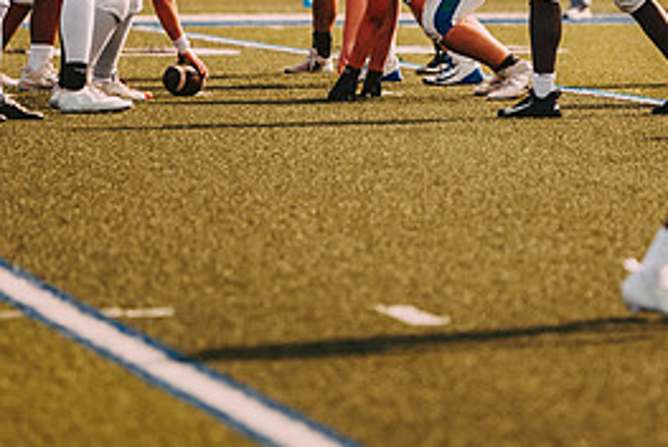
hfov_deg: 4.6
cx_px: 444
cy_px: -11
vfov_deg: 3.1
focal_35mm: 449
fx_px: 8341
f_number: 2.8
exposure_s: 1/1600
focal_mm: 200
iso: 160
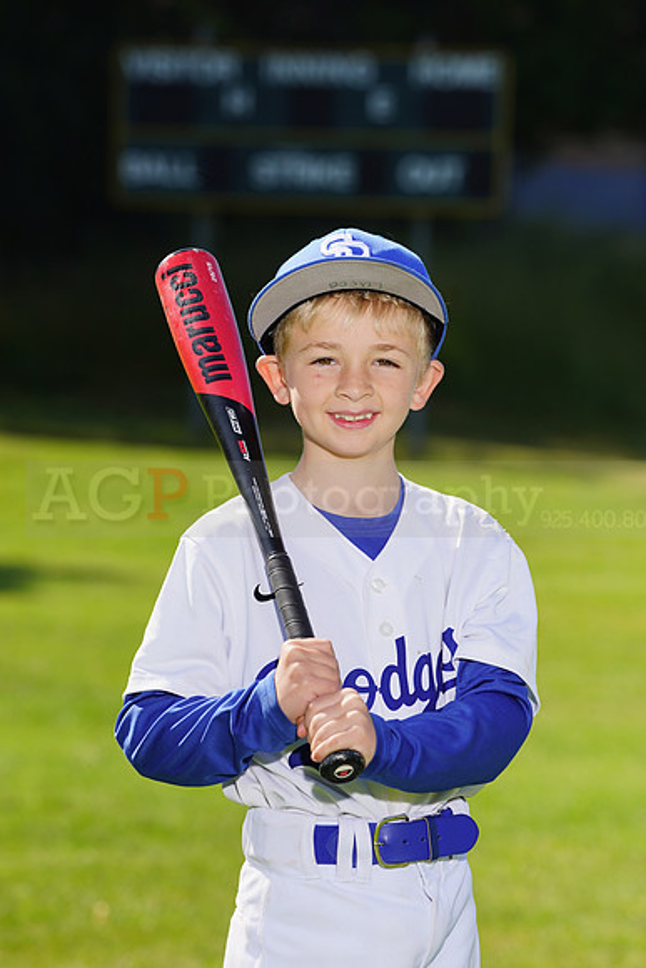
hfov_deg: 6.0
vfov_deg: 9.0
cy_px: 484
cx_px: 323
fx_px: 6160
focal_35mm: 229
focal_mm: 229
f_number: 9
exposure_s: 1/250
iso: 100
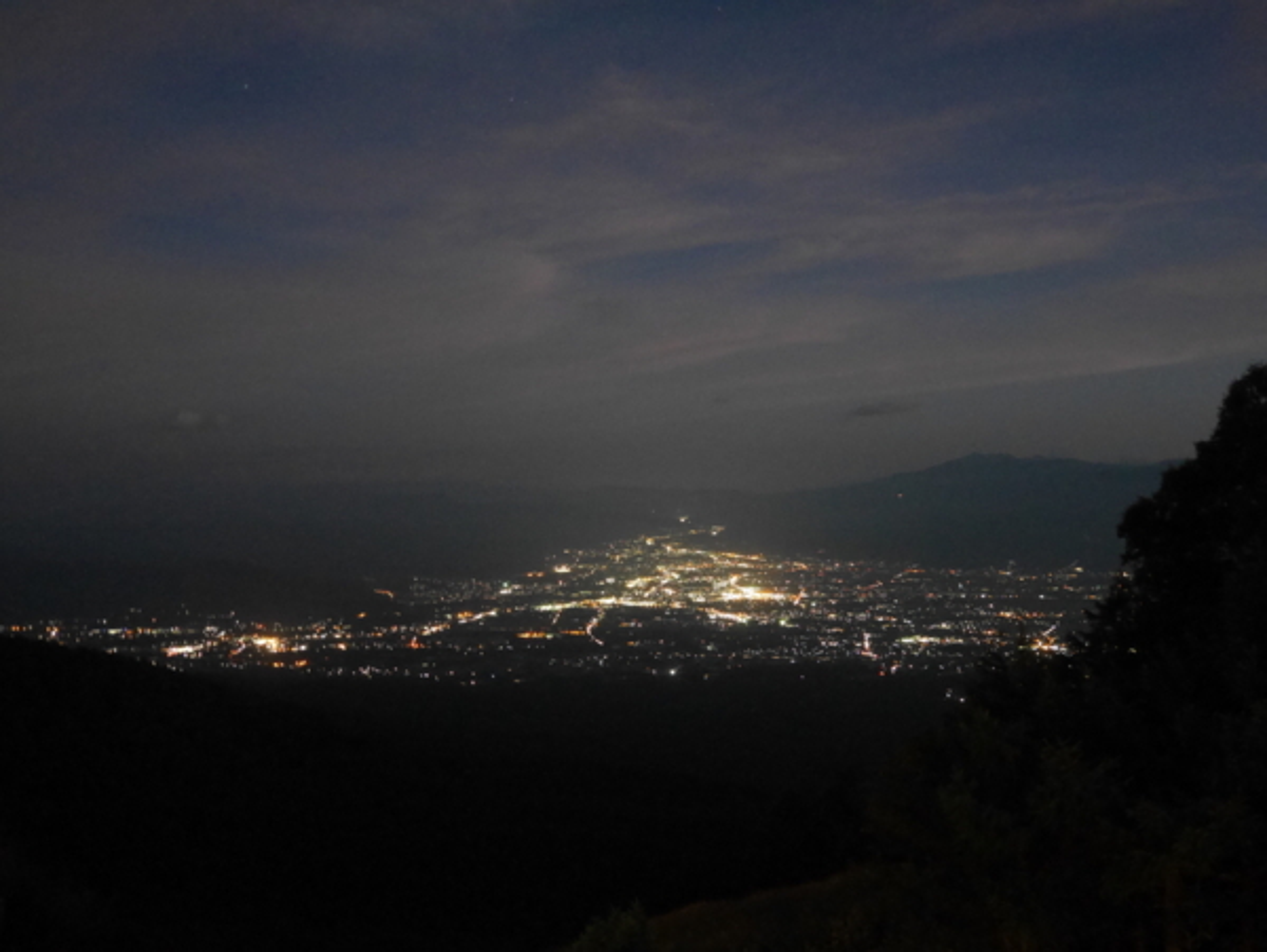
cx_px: 634
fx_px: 1319
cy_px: 476
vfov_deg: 39.7
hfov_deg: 51.3
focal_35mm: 36
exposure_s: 1/1.3
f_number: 4.2
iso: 3200
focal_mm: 18
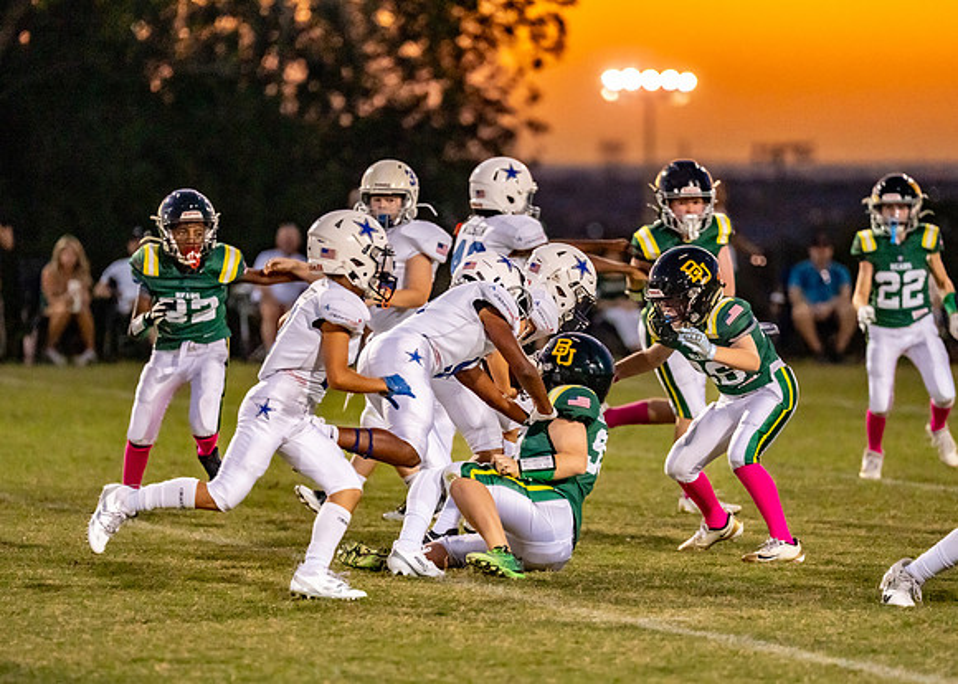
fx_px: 6697
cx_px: 494
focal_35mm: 246
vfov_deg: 5.8
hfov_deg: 8.2
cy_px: 377
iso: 4000
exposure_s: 1/1000
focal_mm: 200
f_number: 2.8
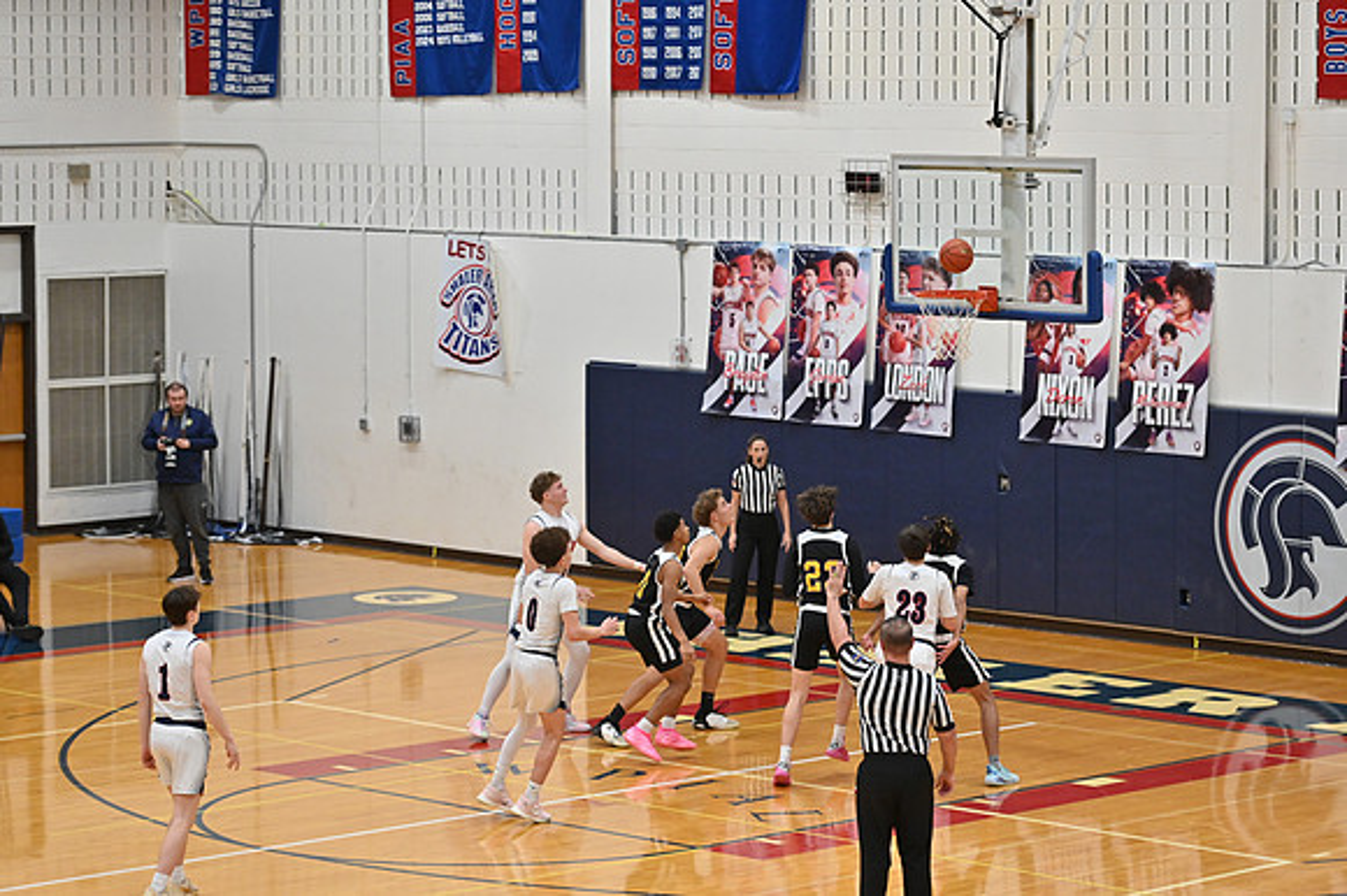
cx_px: 674
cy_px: 448
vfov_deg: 11.8
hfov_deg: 17.7
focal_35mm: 116
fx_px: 4338
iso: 3200
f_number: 4
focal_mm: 116
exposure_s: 1/800
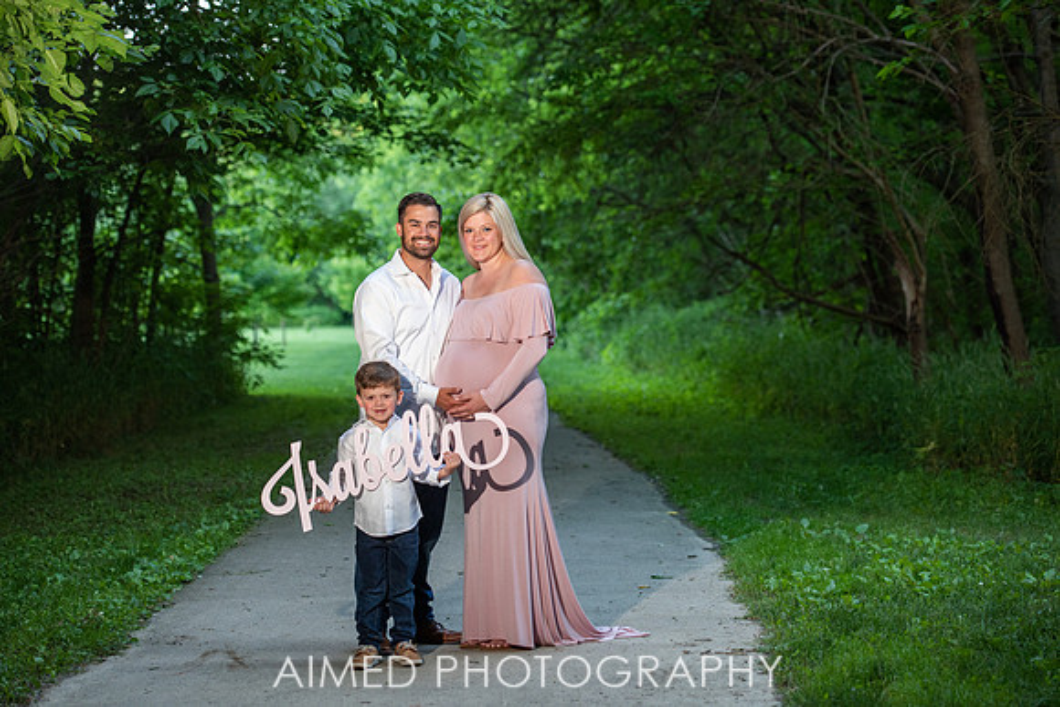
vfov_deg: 15.2
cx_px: 530
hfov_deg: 22.6
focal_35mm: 90
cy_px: 354
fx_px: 2650
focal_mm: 90
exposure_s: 1/250
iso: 400
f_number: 3.5
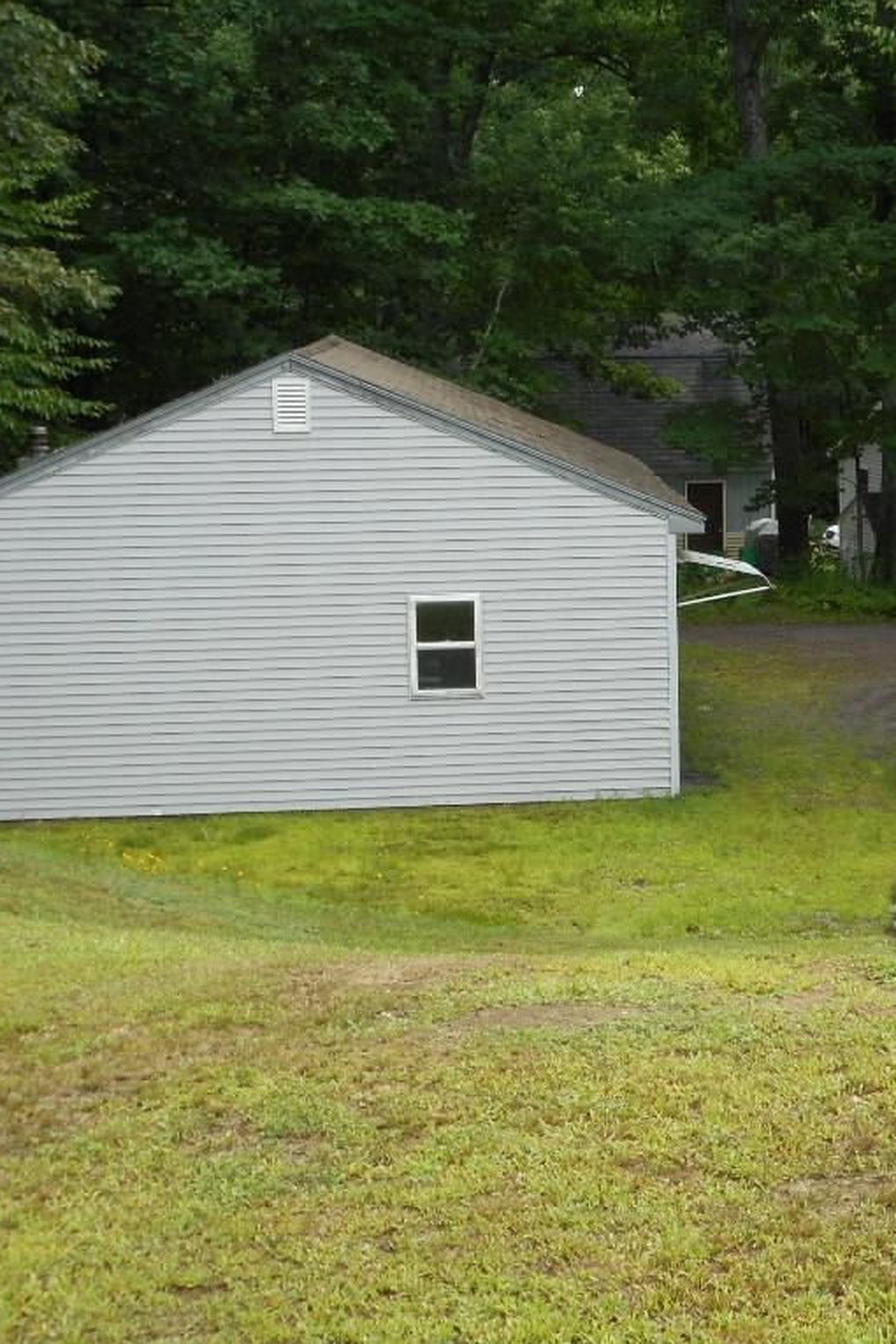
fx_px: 2650
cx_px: 770
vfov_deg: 28.5
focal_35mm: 71
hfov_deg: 18.9
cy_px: 673
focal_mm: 9.1
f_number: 4.9
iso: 80
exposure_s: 1/100
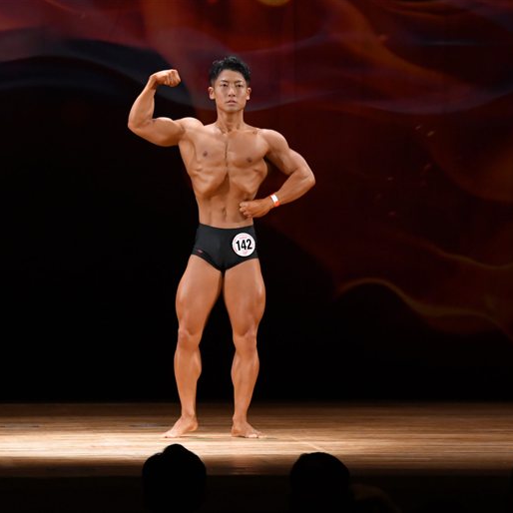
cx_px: 208
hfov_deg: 6.3
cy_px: 256
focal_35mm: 278
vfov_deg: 6.3
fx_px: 4661
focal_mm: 145
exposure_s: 1/400
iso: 3200
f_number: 5.6
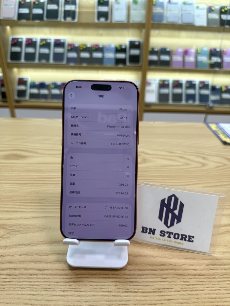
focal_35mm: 24
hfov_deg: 56.8
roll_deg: -3.2
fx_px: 213
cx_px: 115
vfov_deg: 71.6
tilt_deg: -27.9
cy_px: 153
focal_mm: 6.76
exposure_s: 1/120
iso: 50
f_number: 1.78
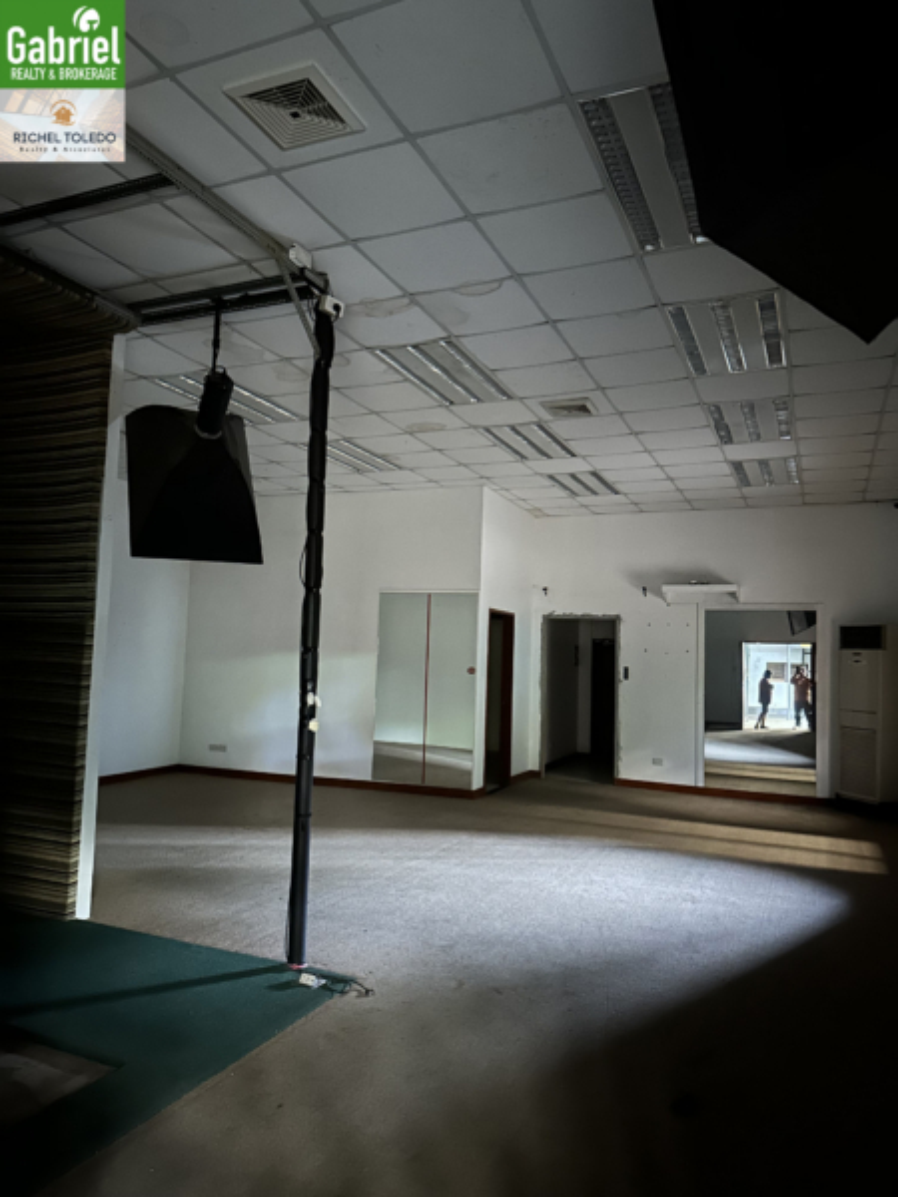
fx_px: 830
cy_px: 598
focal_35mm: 24
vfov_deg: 71.6
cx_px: 449
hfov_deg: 56.8
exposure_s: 1/9
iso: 1600
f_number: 1.78
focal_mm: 6.86
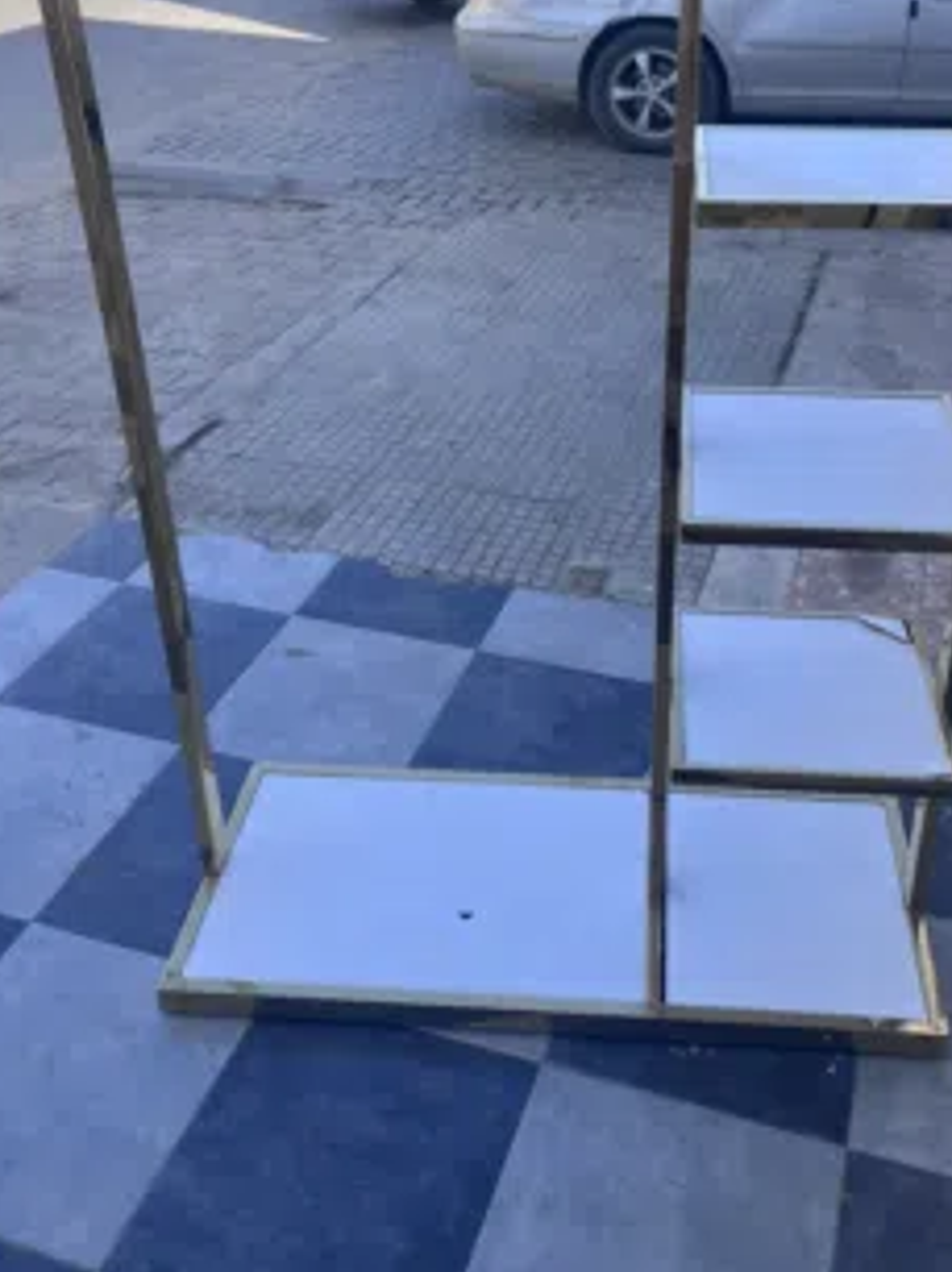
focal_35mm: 34
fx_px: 1248
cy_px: 445
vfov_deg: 53.1
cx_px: 594
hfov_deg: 41.4
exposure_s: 1/1183
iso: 50
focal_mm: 5.7
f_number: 1.5
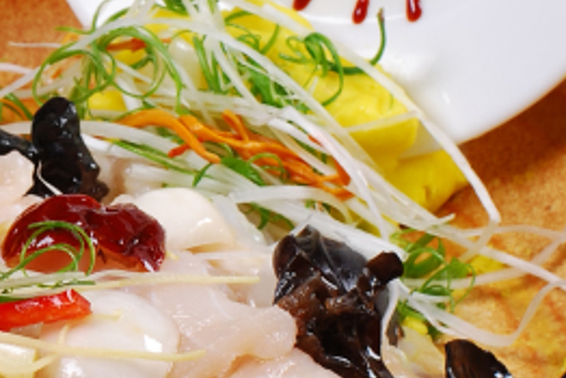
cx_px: 19
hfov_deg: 7.0
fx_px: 4609
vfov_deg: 4.7
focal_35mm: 293
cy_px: 90
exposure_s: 1/160
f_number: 10
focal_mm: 50
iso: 100
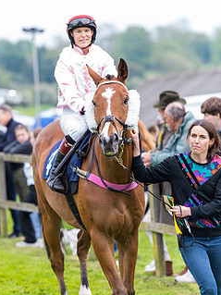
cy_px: 164
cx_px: 99
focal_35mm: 183
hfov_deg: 8.1
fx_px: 1559
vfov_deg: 10.8
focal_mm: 135
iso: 250
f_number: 2.8
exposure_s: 1/500
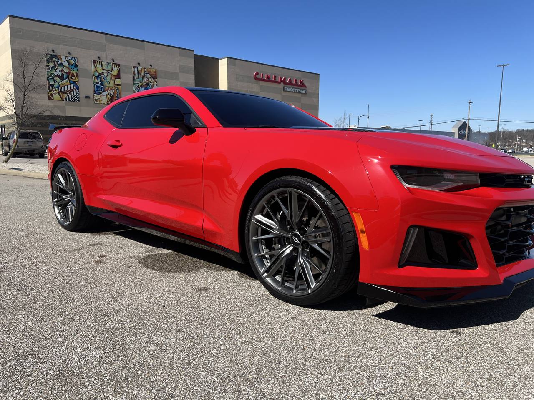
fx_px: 401
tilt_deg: -9.0
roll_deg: -1.3
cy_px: 200
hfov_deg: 67.3
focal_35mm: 26
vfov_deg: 53.1
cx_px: 267
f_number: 1.5
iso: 50
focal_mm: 5.7
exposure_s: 1/3968
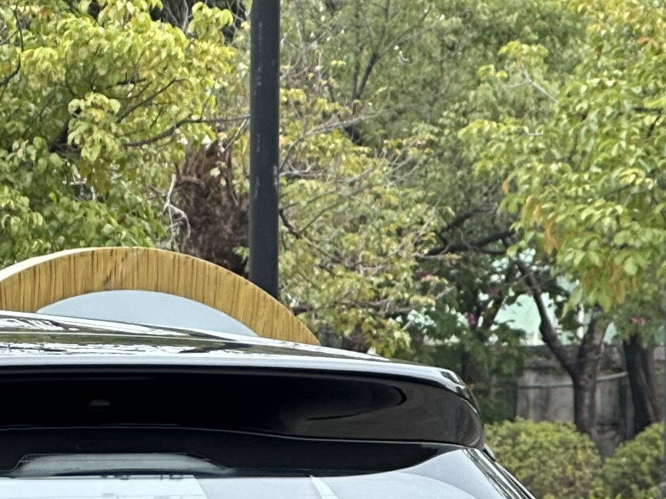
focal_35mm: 333
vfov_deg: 4.4
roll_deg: +0.0
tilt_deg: -2.7
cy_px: 769
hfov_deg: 5.9
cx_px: -413
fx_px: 6407
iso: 32
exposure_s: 1/115
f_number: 2.8
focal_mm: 9
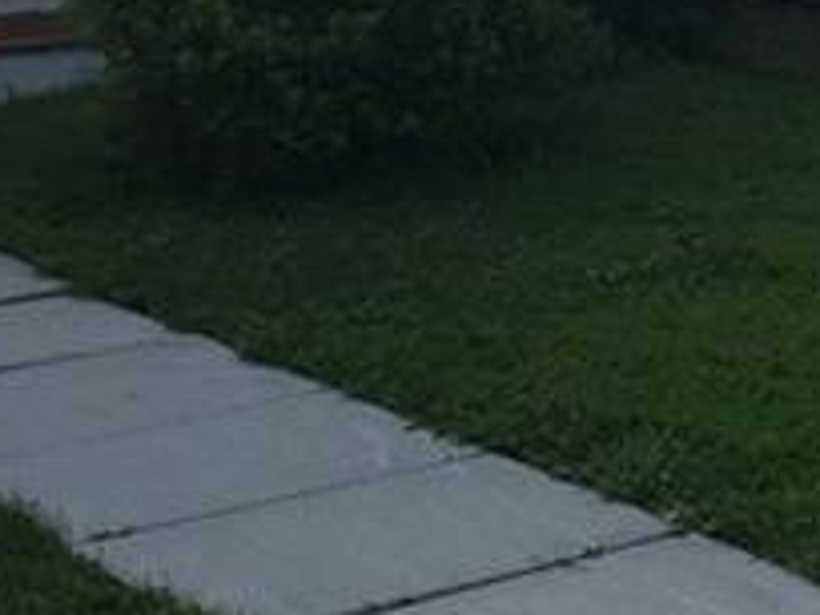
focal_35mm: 114
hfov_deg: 17.2
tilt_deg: -0.4
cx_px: 523
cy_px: -362
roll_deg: +0.1
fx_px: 2700
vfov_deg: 12.3
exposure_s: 1/3663
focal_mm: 4.15
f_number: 2.2
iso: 25
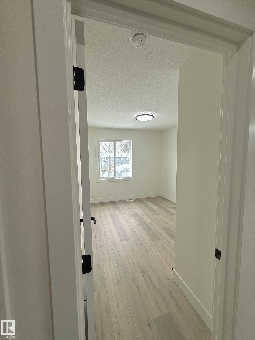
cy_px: 170
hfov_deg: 85.7
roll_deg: +1.1
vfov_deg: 102.1
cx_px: 128
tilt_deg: -3.7
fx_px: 138
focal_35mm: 14
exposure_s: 1/198
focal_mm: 2.22
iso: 64
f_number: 2.2
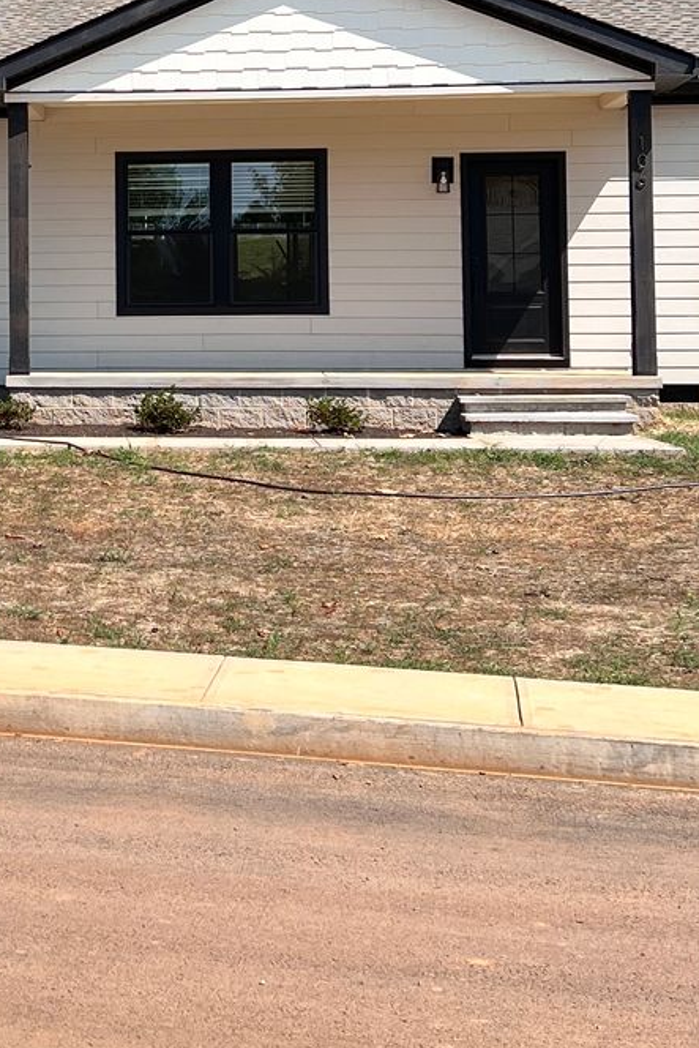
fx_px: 2212
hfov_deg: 17.5
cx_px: 0
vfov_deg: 26.1
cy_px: 203
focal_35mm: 76
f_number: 1.5
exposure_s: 1/5076
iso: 50
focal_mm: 5.7
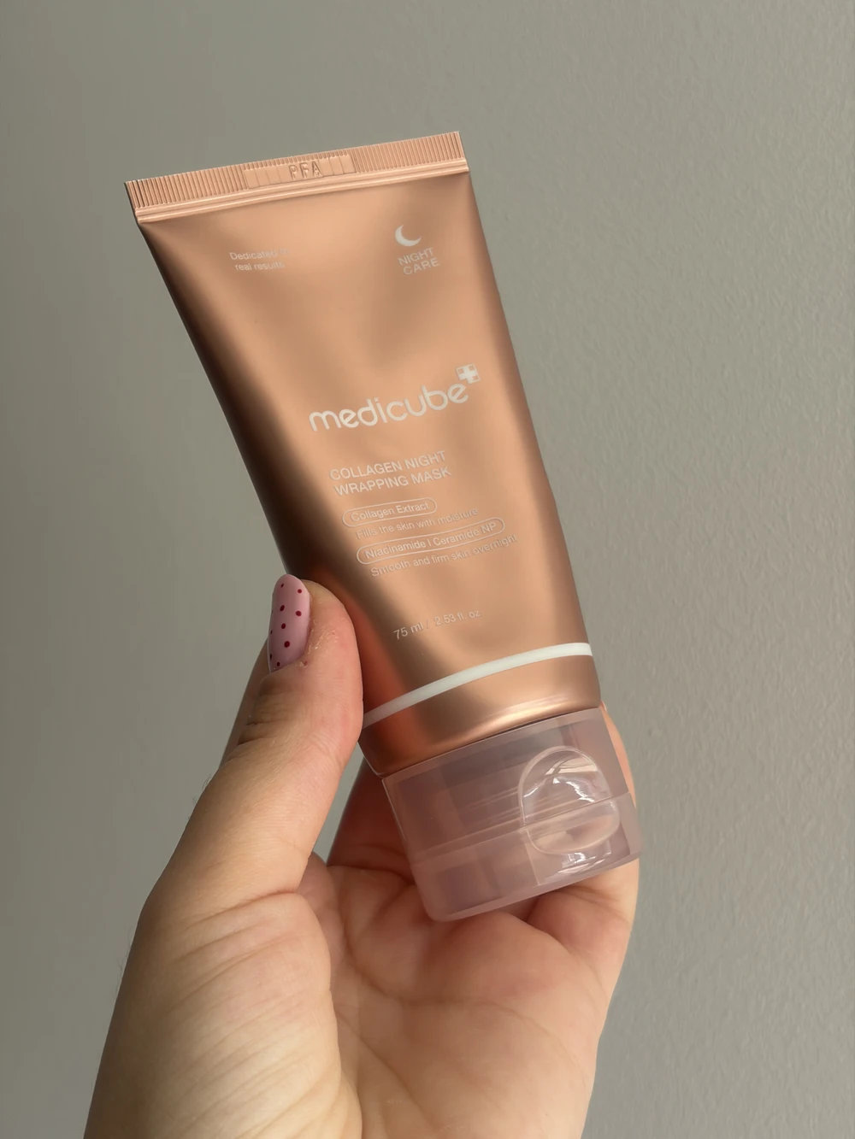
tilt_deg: +11.4
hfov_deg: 28.0
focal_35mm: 52
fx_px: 1712
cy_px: 570
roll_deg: -2.4
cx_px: 428
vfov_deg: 36.8
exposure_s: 1/122
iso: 40
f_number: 1.6
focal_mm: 5.96
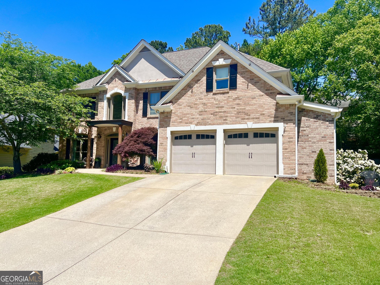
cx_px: 190
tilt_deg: +4.2
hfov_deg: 67.3
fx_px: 285
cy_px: 142
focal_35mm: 26
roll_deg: -1.3
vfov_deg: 53.1
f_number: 1.5
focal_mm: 5.7
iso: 50
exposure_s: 1/5587
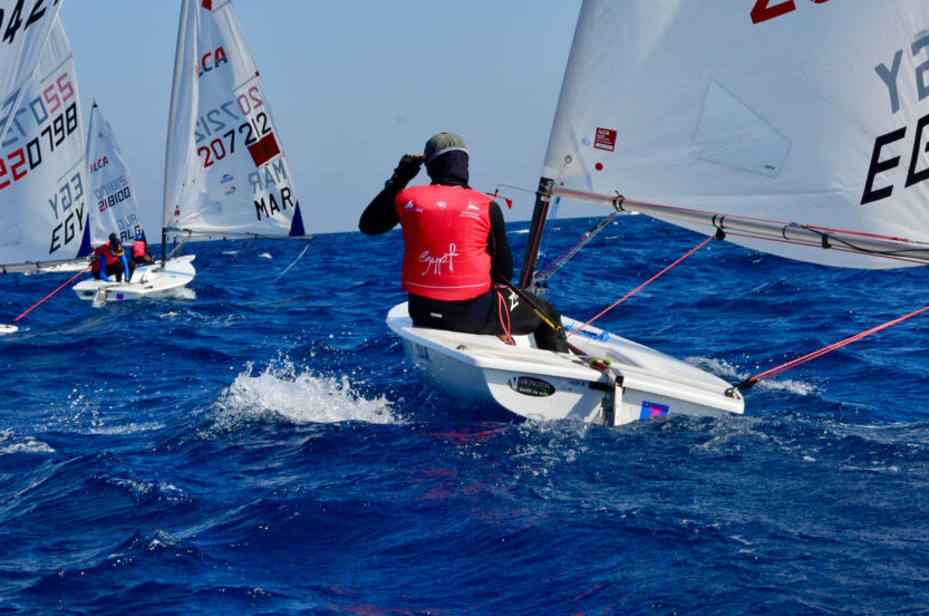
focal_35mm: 108
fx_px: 2782
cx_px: 637
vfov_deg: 12.6
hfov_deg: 18.9
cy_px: 184
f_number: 14
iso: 400
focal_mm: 50
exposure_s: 1/640
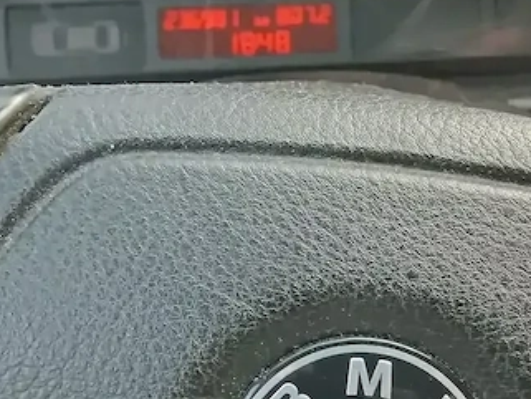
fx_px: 1289
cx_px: 321
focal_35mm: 84
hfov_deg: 23.2
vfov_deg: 17.6
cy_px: 146
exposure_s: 1/25
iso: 1126
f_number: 1.9
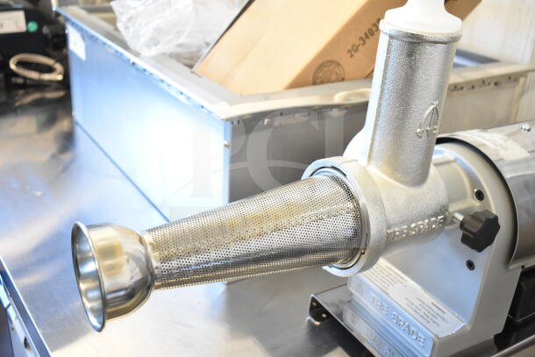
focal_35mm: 39
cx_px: 268
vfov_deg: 34.2
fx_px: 580
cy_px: 178
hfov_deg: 49.5
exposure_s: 1/80
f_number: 4.5
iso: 1600
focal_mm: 26
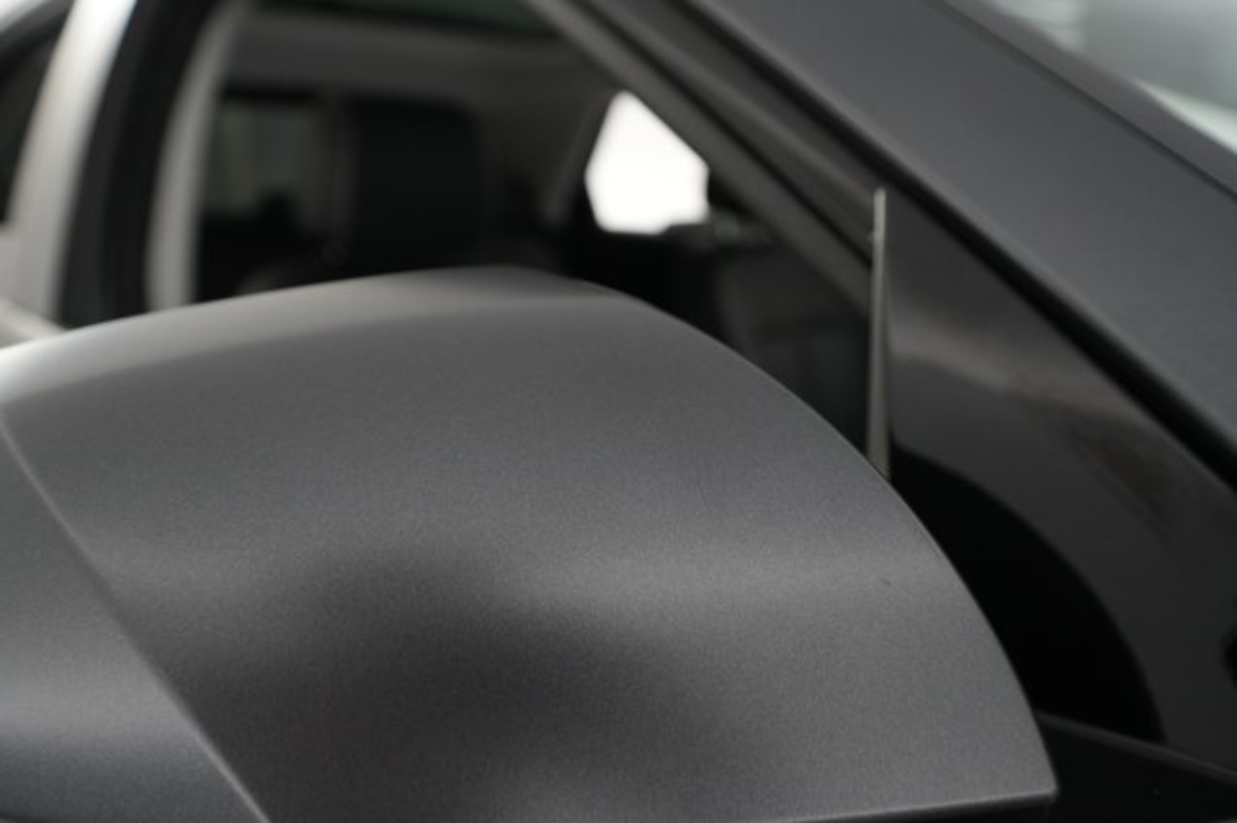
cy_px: 412
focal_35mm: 28
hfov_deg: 65.5
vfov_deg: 46.4
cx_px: 618
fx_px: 962
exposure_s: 1/100
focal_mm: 28
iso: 2500
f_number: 4.5
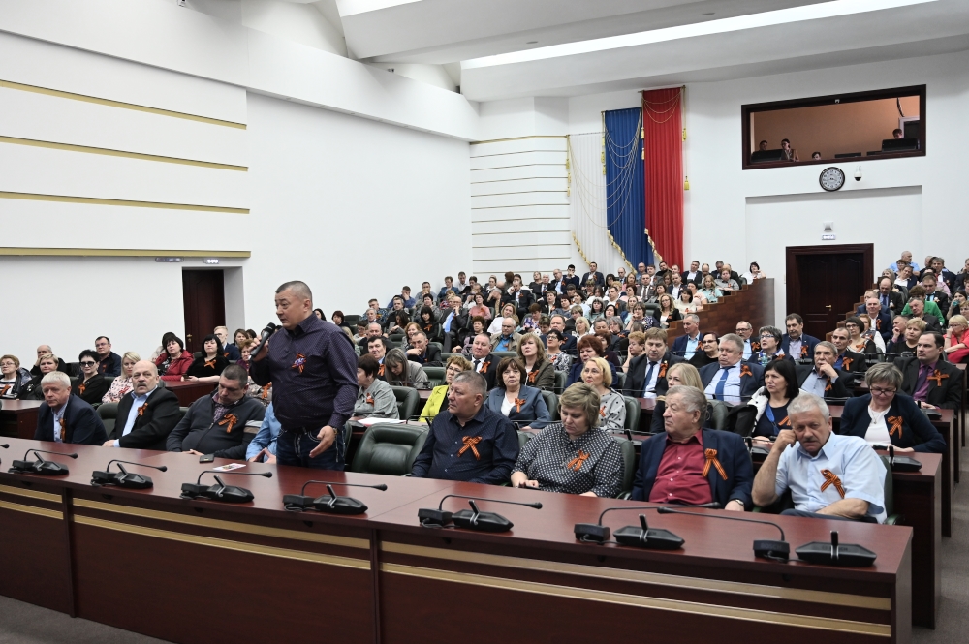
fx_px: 914
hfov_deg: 55.8
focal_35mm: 34
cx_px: 484
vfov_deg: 38.8
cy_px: 322
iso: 1800
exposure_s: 1/125
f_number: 4
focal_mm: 34
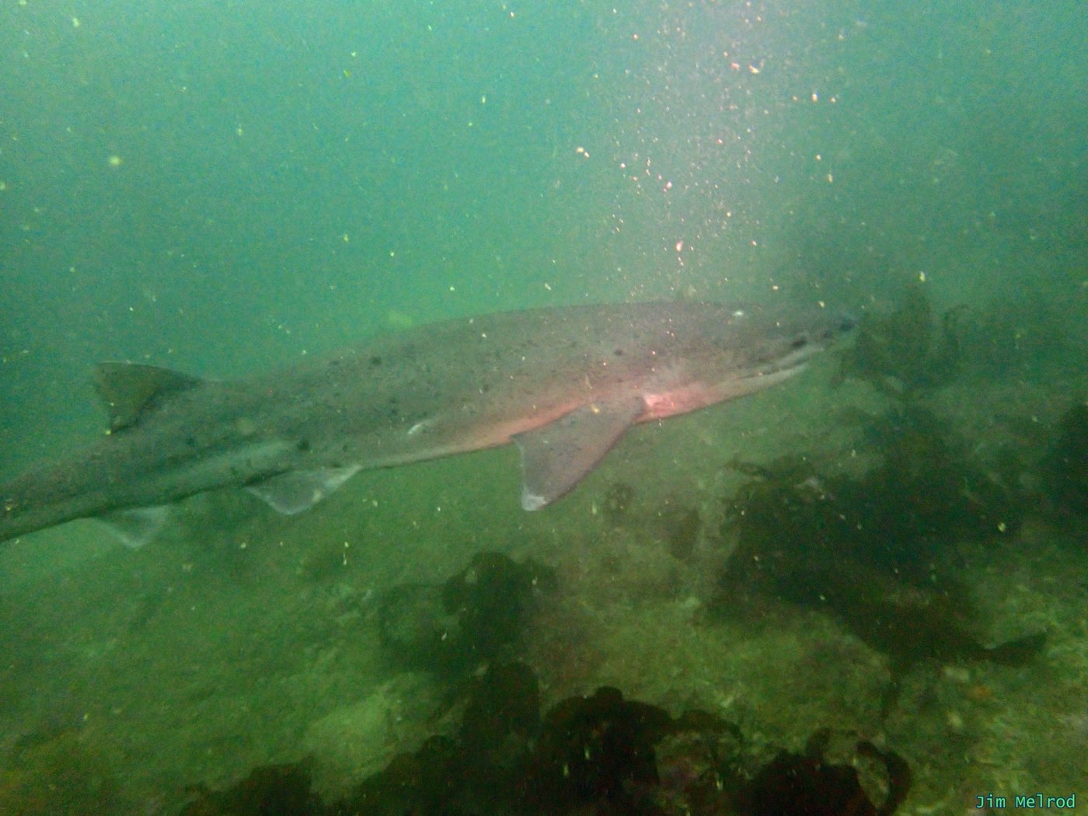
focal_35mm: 25
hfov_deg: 69.4
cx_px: 544
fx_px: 786
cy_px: 408
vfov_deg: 54.9
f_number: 2.8
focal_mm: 4.5
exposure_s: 1/60
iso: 320
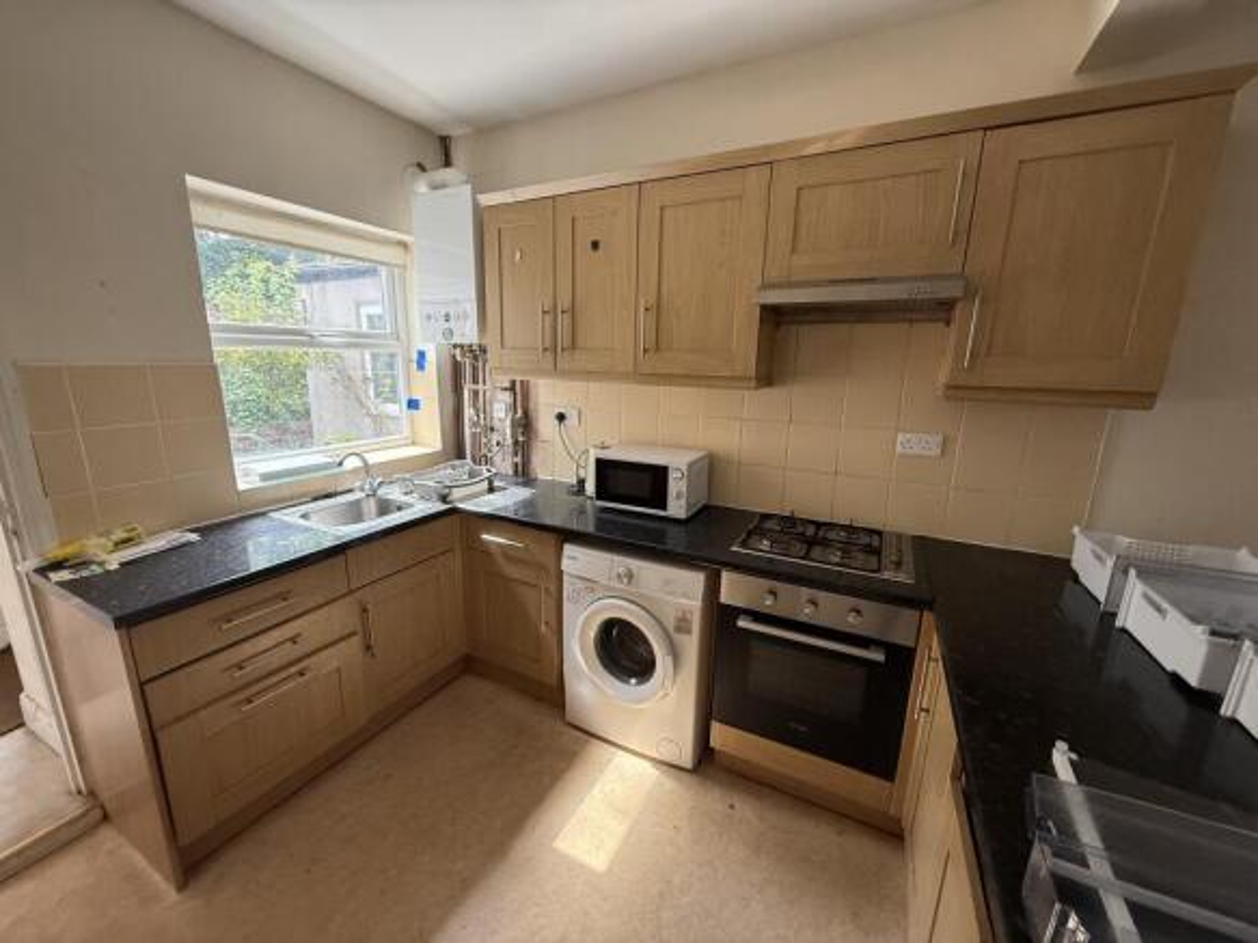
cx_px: 629
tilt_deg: -12.1
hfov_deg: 102.1
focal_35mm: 14
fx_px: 509
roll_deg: -0.6
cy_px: 472
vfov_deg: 85.7
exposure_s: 1/99
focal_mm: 2.22
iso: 200
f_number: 2.2
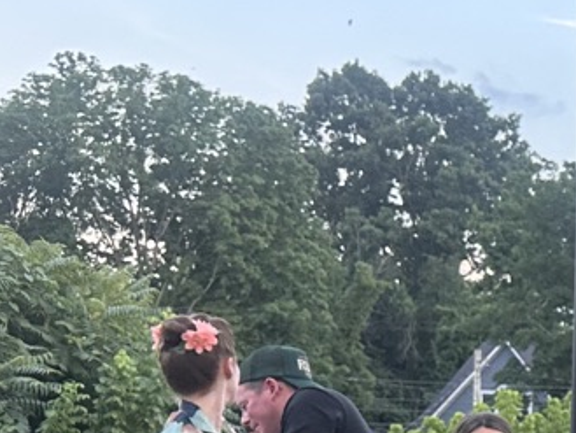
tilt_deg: +2.1
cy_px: 465
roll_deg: -3.1
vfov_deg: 14.2
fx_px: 1698
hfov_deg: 15.7
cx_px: 1110
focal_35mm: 102
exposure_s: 1/120
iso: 64
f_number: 1.78
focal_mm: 6.86
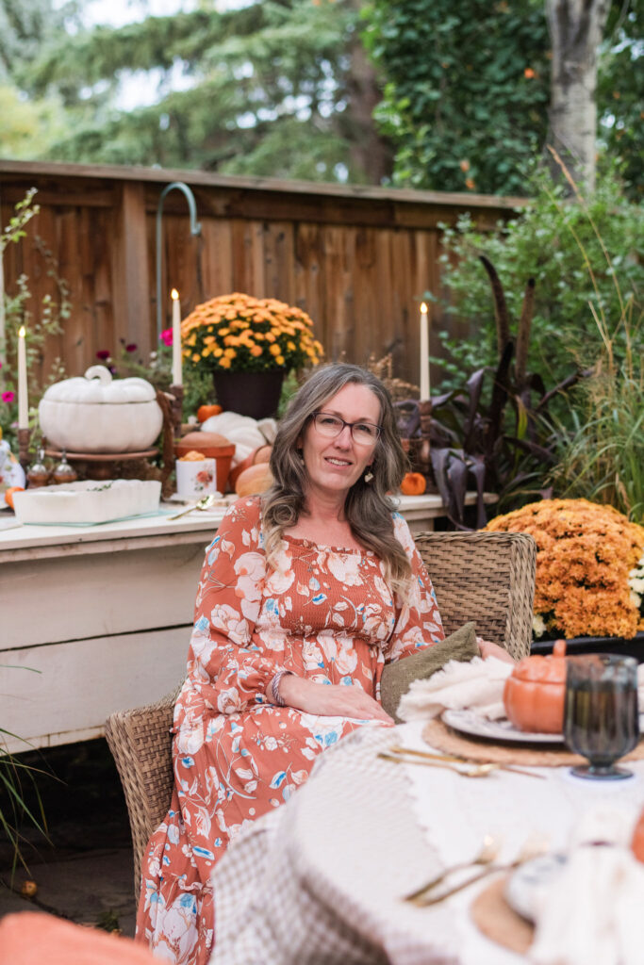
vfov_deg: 34.5
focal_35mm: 58
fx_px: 1556
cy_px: 482
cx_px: 322
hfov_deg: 23.4
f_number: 2.8
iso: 1250
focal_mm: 58
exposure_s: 1/200
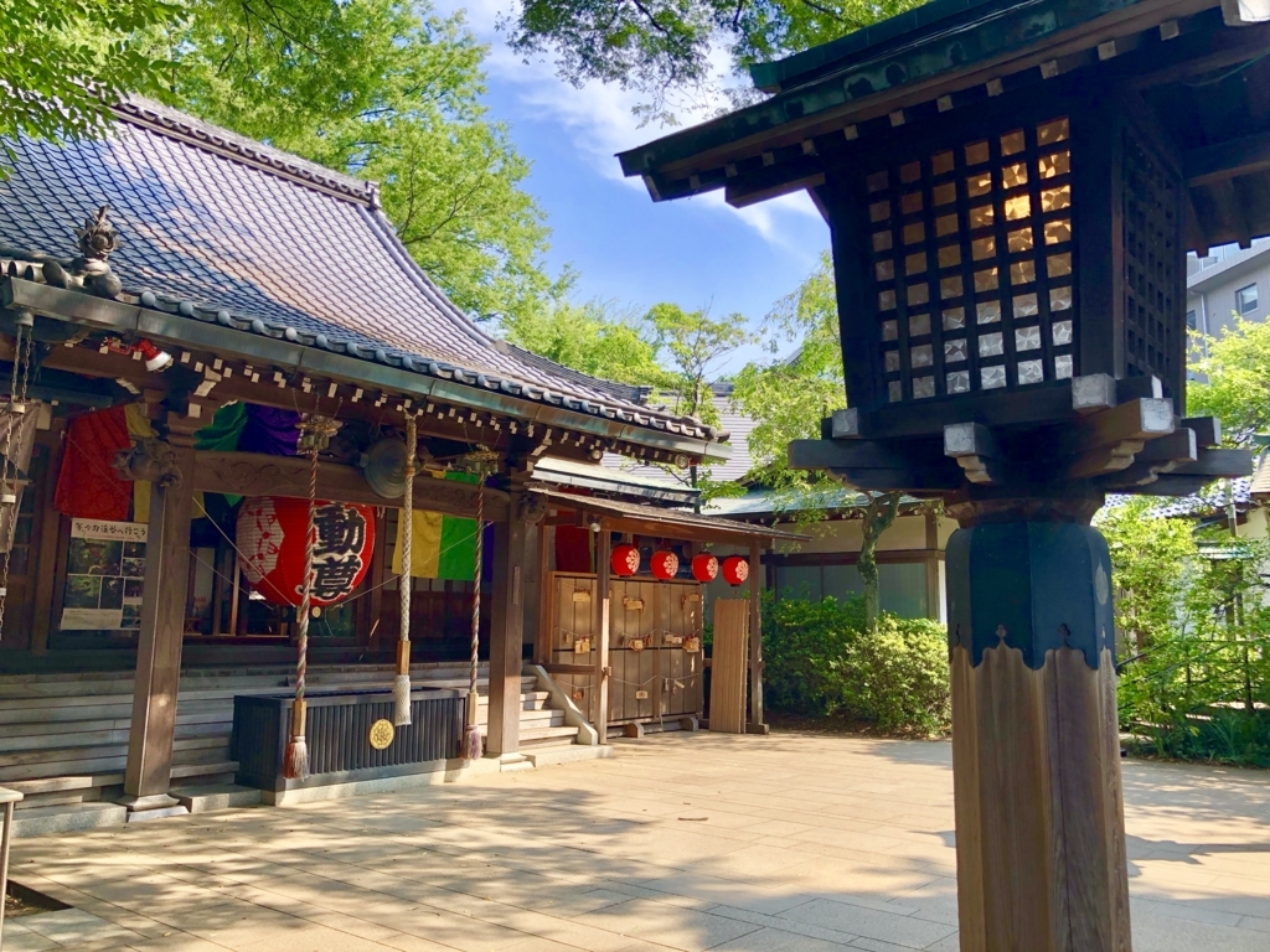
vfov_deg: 49.7
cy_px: 476
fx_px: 1027
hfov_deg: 63.4
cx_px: 635
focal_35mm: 28
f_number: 1.8
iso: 20
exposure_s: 1/444
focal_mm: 4
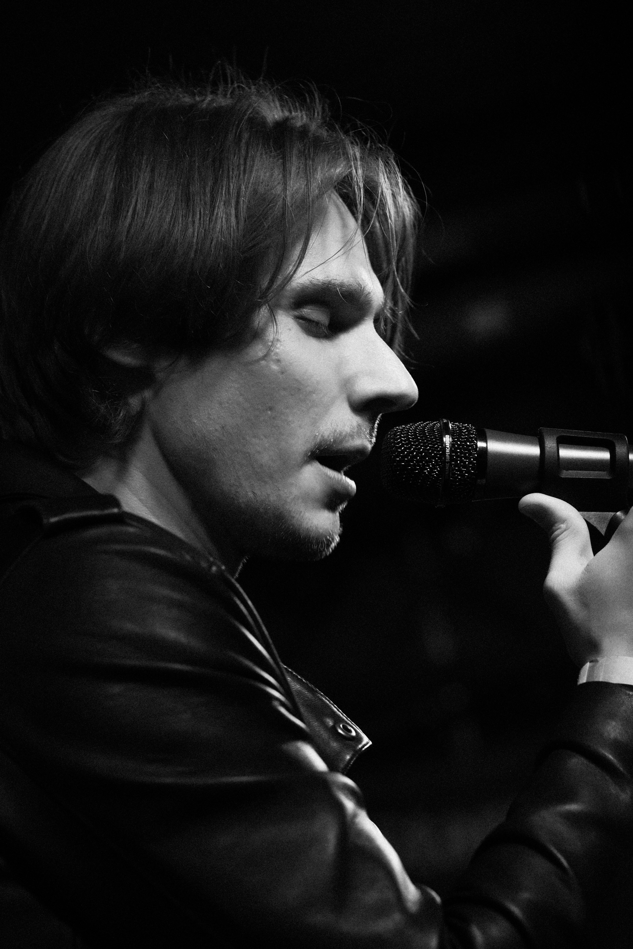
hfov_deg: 12.1
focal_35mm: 113
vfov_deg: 18.1
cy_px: 474
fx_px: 2980
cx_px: 316
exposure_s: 1/180
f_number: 2.2
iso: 640
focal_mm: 75
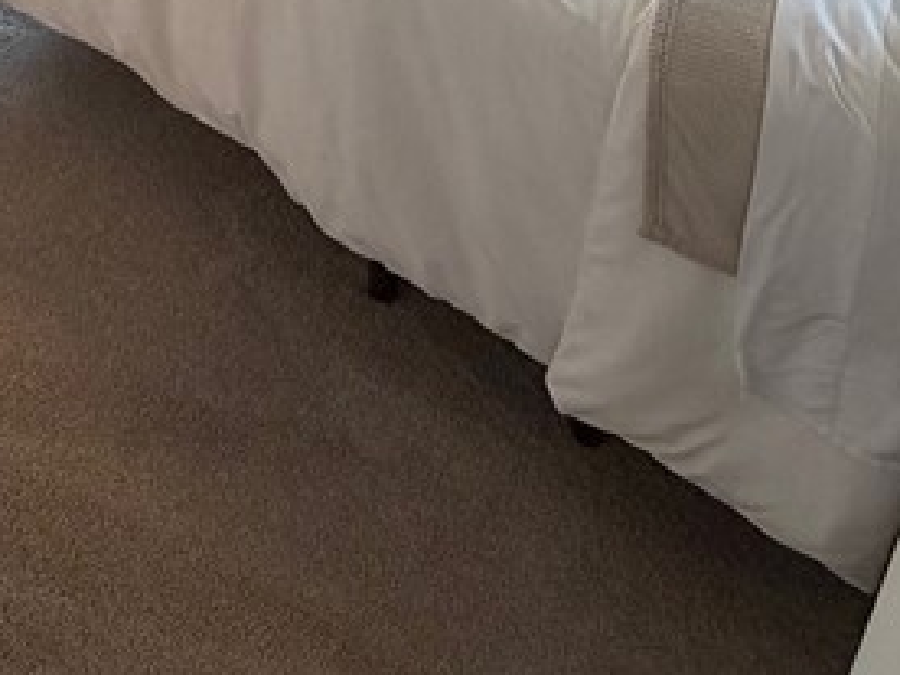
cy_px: -545
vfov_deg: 20.1
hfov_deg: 34.7
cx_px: 88
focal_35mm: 52
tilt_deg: -13.7
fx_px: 1352
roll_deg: +0.7
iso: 200
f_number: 2.2
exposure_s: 1/121
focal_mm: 2.22
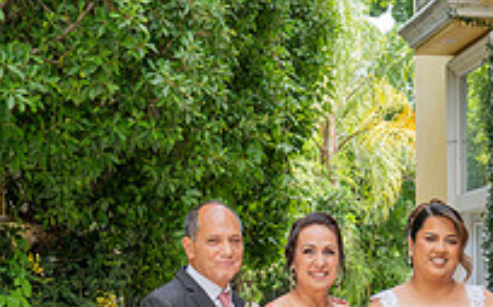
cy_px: 408
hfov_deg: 19.5
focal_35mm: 102
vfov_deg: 12.4
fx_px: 1369
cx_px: 558
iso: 200
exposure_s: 1/200
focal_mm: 32
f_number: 5.6
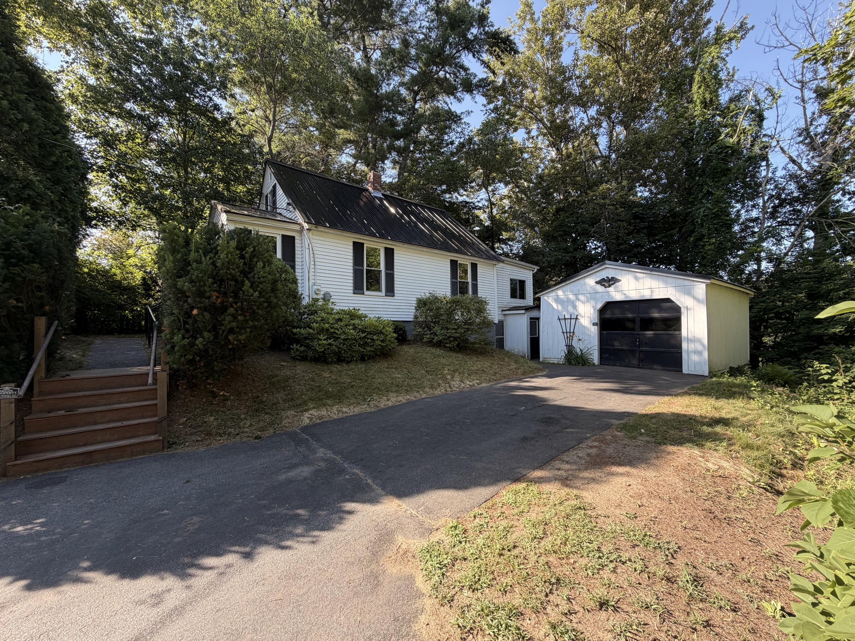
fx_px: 346
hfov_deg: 102.1
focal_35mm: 14
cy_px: 320
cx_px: 428
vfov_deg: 85.7
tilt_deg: -0.1
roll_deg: +0.9
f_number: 2.2
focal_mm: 2.22
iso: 40
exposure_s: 1/241
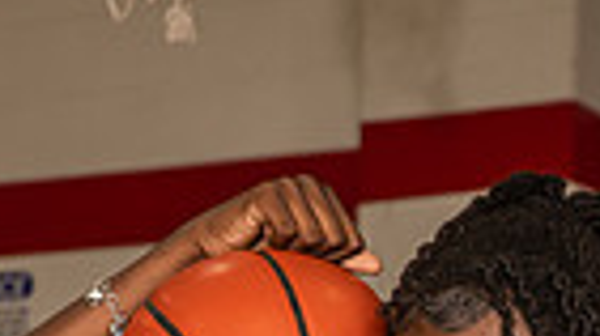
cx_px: 434
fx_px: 3465
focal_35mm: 218
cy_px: 940
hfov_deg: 9.9
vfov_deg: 5.3
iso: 400
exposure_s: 1/320
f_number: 7.1
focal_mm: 65
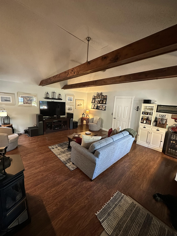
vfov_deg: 102.1
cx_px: 88
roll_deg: -4.7
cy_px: 118
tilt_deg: -9.7
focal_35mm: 14
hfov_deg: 85.7
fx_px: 95
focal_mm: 2.22
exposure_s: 1/60
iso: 1000
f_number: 2.2
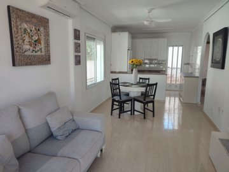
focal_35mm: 25
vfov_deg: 54.9
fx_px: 165
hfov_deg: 69.4
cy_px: 86
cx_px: 114
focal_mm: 6.04
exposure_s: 1/50
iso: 65
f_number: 1.9
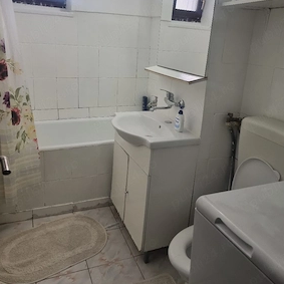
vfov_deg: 53.8
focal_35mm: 30
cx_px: 145
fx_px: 278
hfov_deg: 54.0
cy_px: 117
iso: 160
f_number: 1.8
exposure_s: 1/100
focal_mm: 6.7
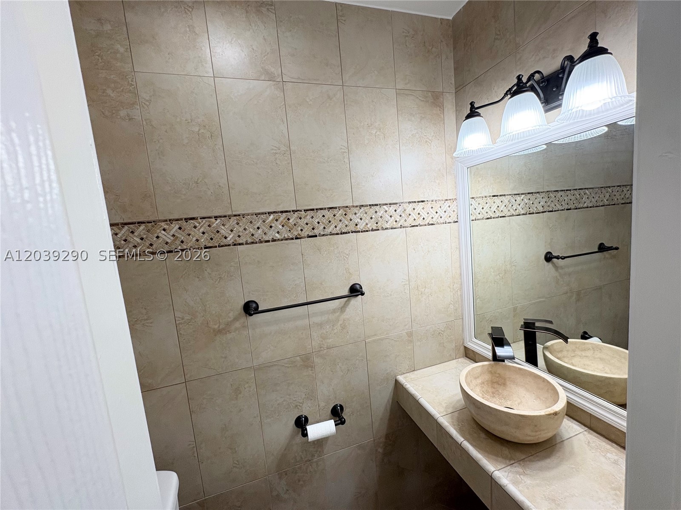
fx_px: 275
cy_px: 255
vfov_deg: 85.7
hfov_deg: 102.1
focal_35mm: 14
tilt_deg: -5.6
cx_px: 340
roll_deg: +5.7
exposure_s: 1/120
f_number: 2.2
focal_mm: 2.22
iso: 100
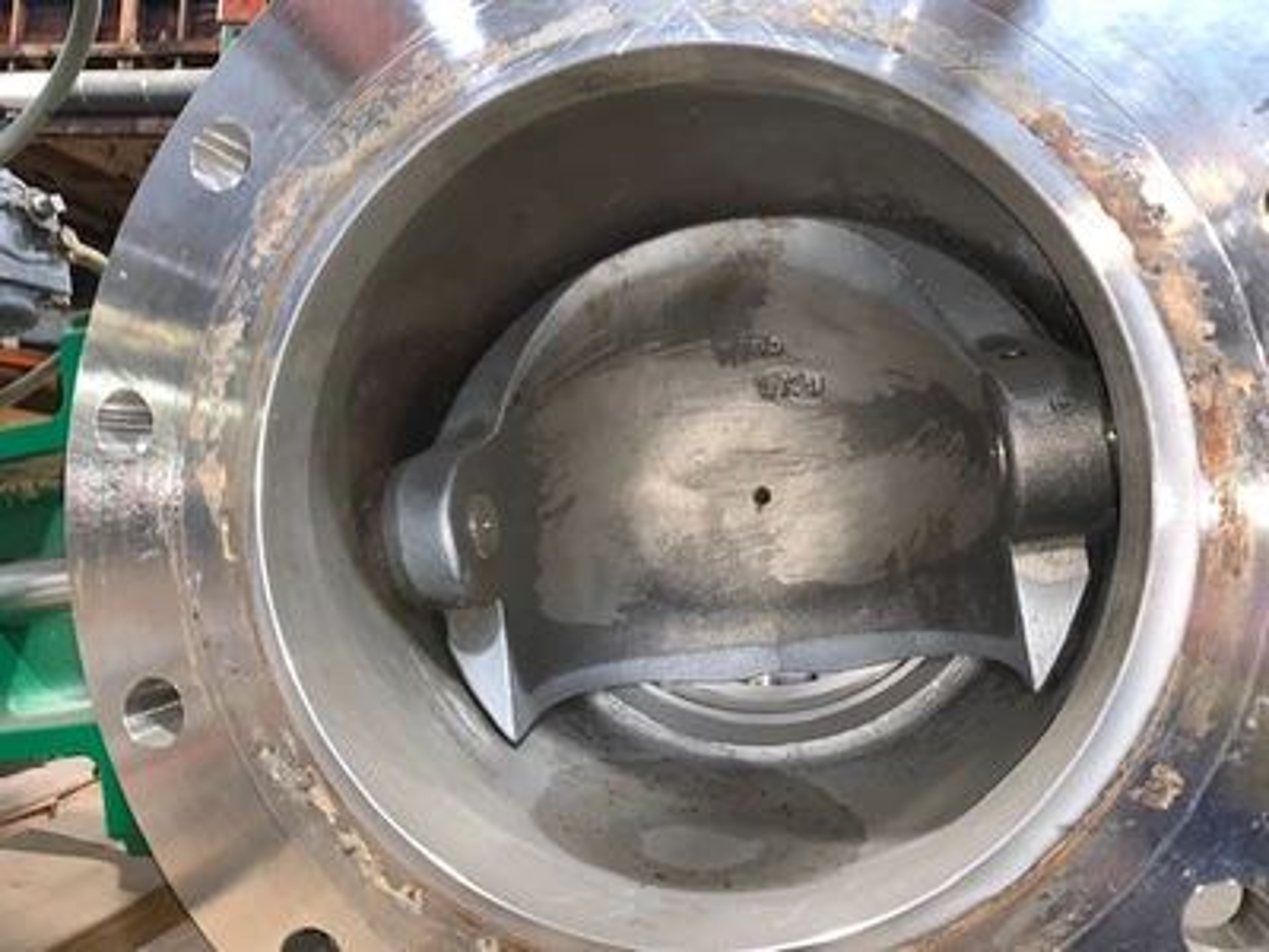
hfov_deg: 67.3
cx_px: 634
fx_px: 953
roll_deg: -4.3
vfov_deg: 53.1
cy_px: 476
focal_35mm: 26
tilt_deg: +2.3
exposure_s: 1/7
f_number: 1.8
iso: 50
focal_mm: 4.25
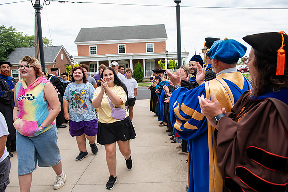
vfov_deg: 46.4
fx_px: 224
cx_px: 144
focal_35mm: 28
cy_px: 96
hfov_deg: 65.5
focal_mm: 28
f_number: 4.5
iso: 800
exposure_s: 1/640
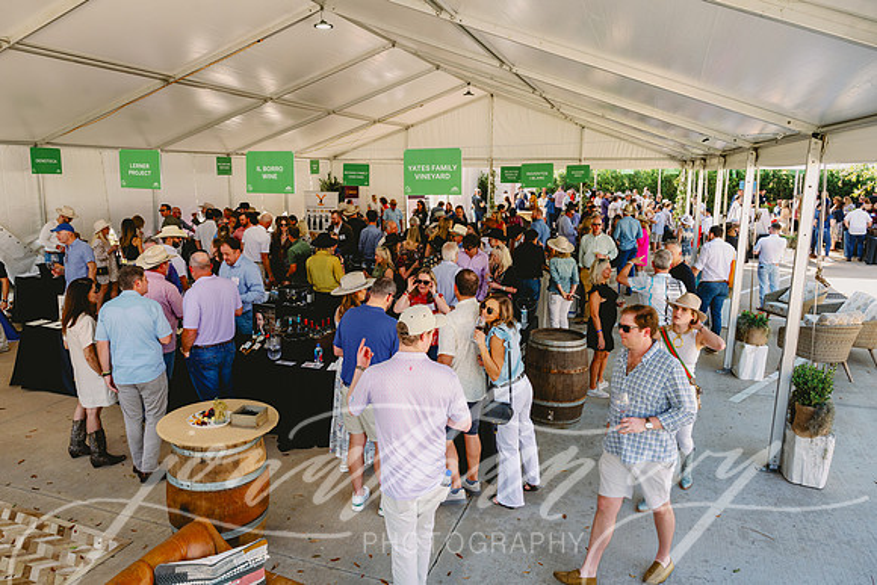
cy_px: 289
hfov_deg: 69.9
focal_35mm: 26
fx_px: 626
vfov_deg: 50.1
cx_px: 417
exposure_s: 1/125
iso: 640
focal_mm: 24
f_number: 7.1
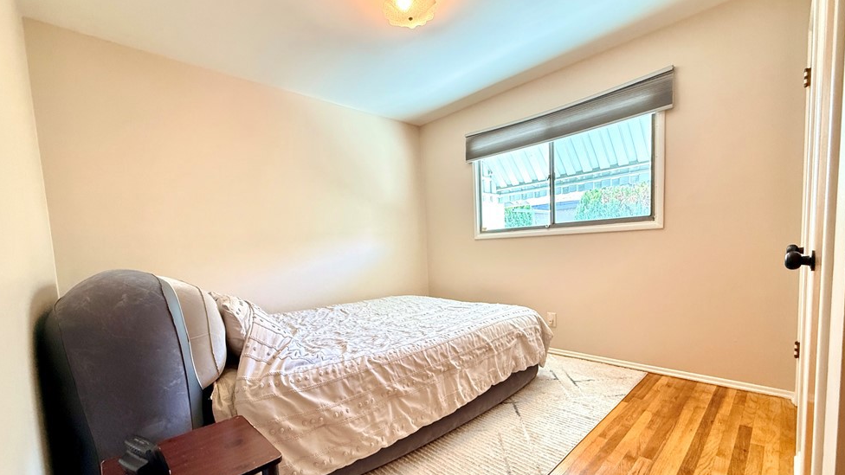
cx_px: 427
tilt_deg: -4.6
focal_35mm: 16
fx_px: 358
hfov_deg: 99.4
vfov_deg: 66.7
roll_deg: +3.0
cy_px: 276
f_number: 2.2
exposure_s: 1/120
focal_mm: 2.22
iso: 500
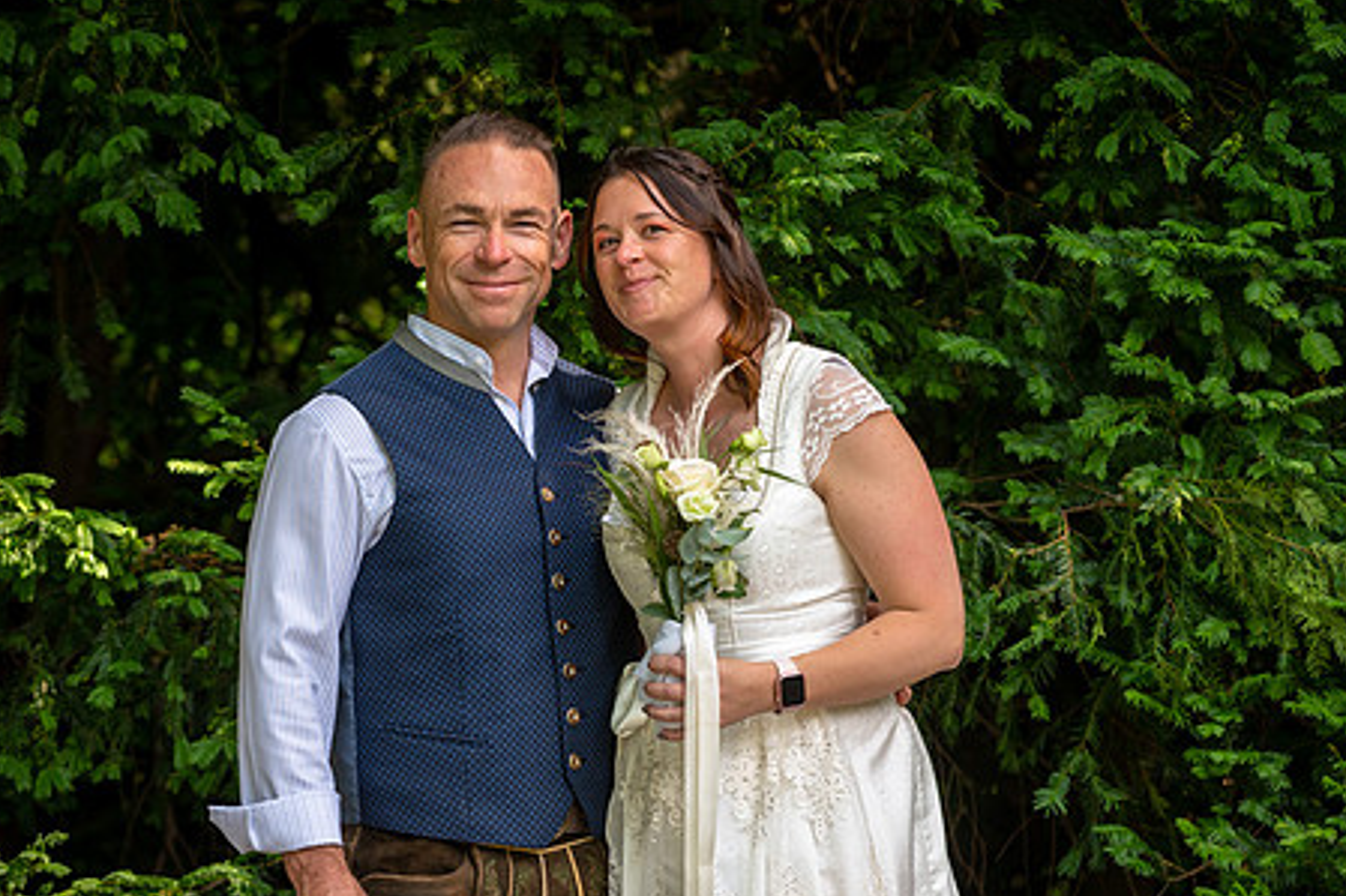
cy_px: 557
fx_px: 5606
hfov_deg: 13.7
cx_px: 797
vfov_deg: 9.1
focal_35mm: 150
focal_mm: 116
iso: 200
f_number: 4.5
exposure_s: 1/250
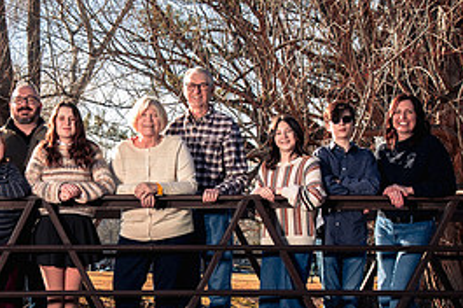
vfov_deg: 11.4
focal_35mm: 120
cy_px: 219
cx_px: 136
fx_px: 1541
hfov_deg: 17.0
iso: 200
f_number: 9
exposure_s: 1/250
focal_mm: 46
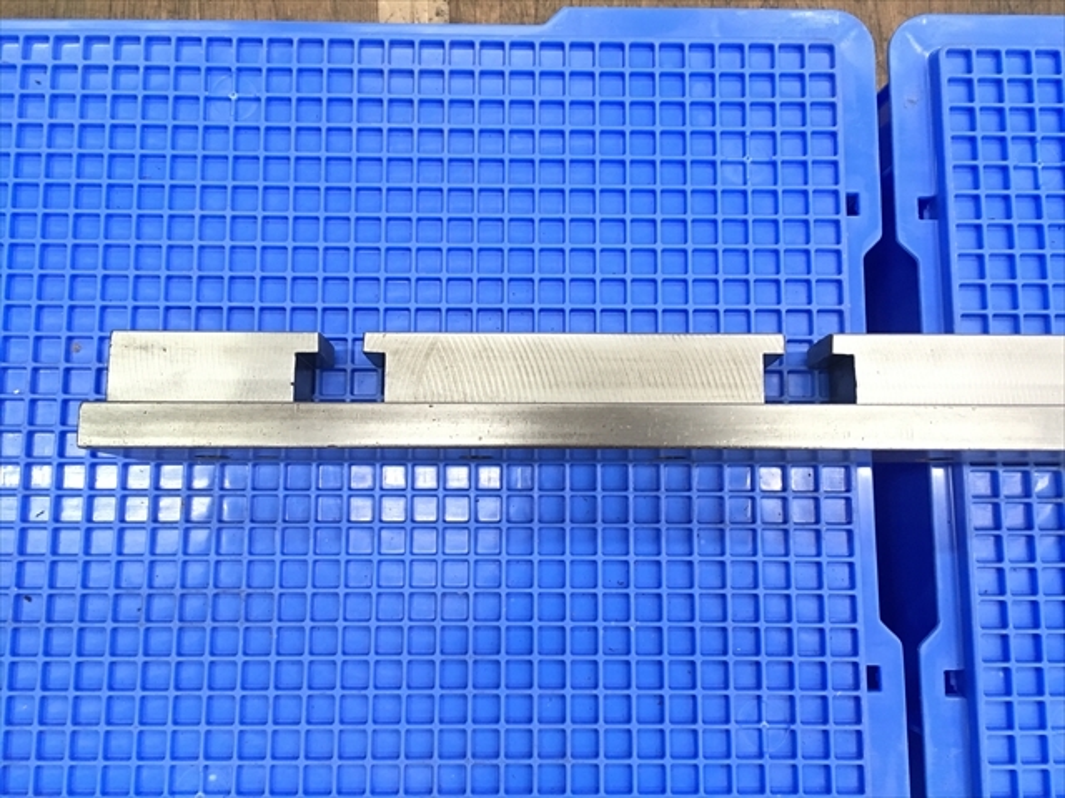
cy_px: 399
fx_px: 892
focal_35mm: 29
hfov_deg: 61.7
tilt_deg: -83.6
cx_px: 532
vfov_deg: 48.2
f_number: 2.2
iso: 125
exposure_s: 1/30
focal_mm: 4.15
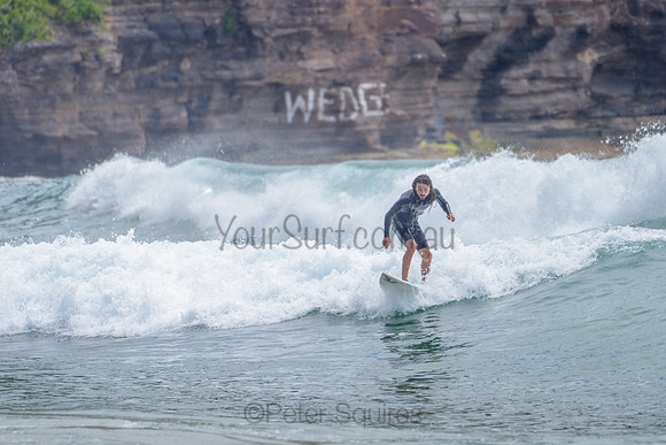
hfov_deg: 3.4
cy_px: 225
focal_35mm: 613
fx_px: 11345
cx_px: 408
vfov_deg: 2.2
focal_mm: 500
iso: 220
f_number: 5.6
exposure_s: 1/2000
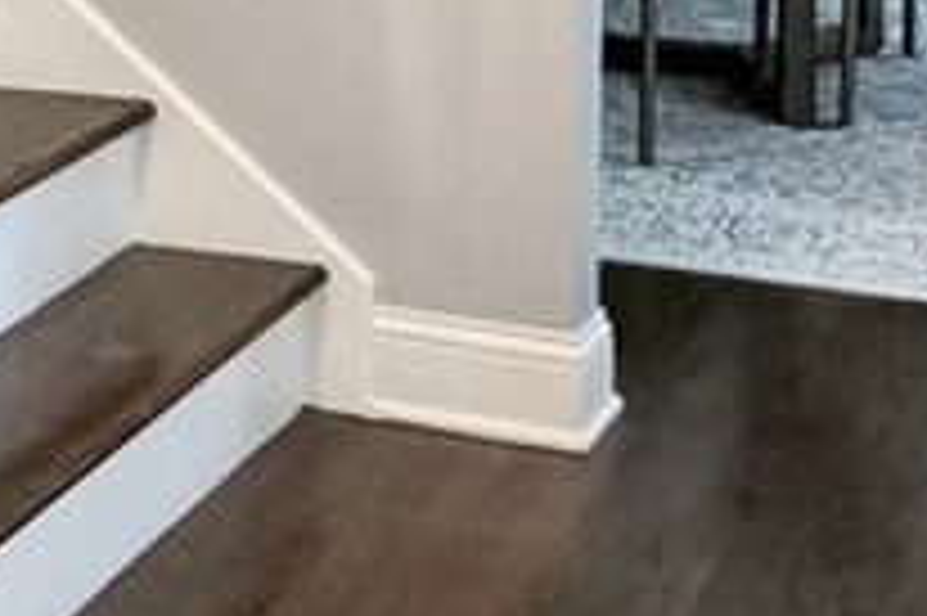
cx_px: -94
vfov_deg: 13.1
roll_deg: +1.2
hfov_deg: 19.2
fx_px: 2624
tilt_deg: -10.6
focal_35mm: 102
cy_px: -72
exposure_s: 1/60
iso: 640
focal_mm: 2.22
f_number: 2.2
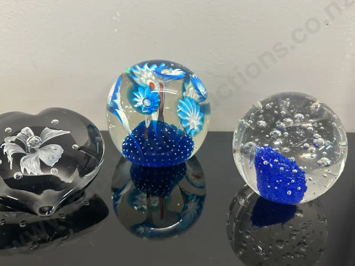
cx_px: 179
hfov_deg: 61.6
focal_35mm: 29
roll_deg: -1.0
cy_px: 125
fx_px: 298
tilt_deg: -22.1
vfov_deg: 48.2
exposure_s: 1/50
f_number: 1.78
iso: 200
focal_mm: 6.86
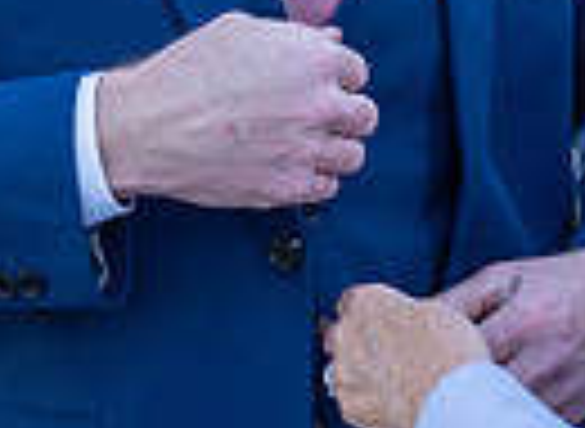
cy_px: 162
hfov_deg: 10.7
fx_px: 3115
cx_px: 339
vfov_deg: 7.8
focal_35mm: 186
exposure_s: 1/1000
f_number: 2.8
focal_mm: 38
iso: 125
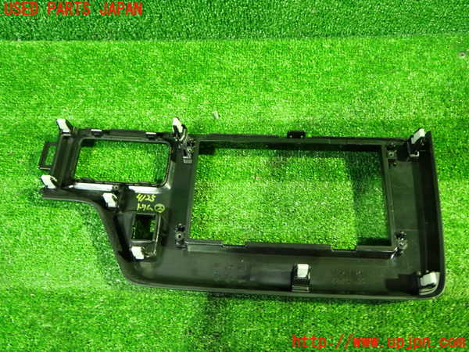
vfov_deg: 46.8
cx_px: 234
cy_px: 176
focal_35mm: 30
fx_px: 406
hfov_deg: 60.0
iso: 800
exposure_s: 1/20
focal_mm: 5.4
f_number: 2.3
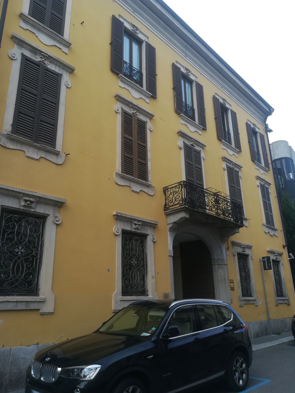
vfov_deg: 67.3
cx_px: 148
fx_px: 295
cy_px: 196
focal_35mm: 26
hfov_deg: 53.1
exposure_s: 1/286
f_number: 2.2
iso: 50
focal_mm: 3.83
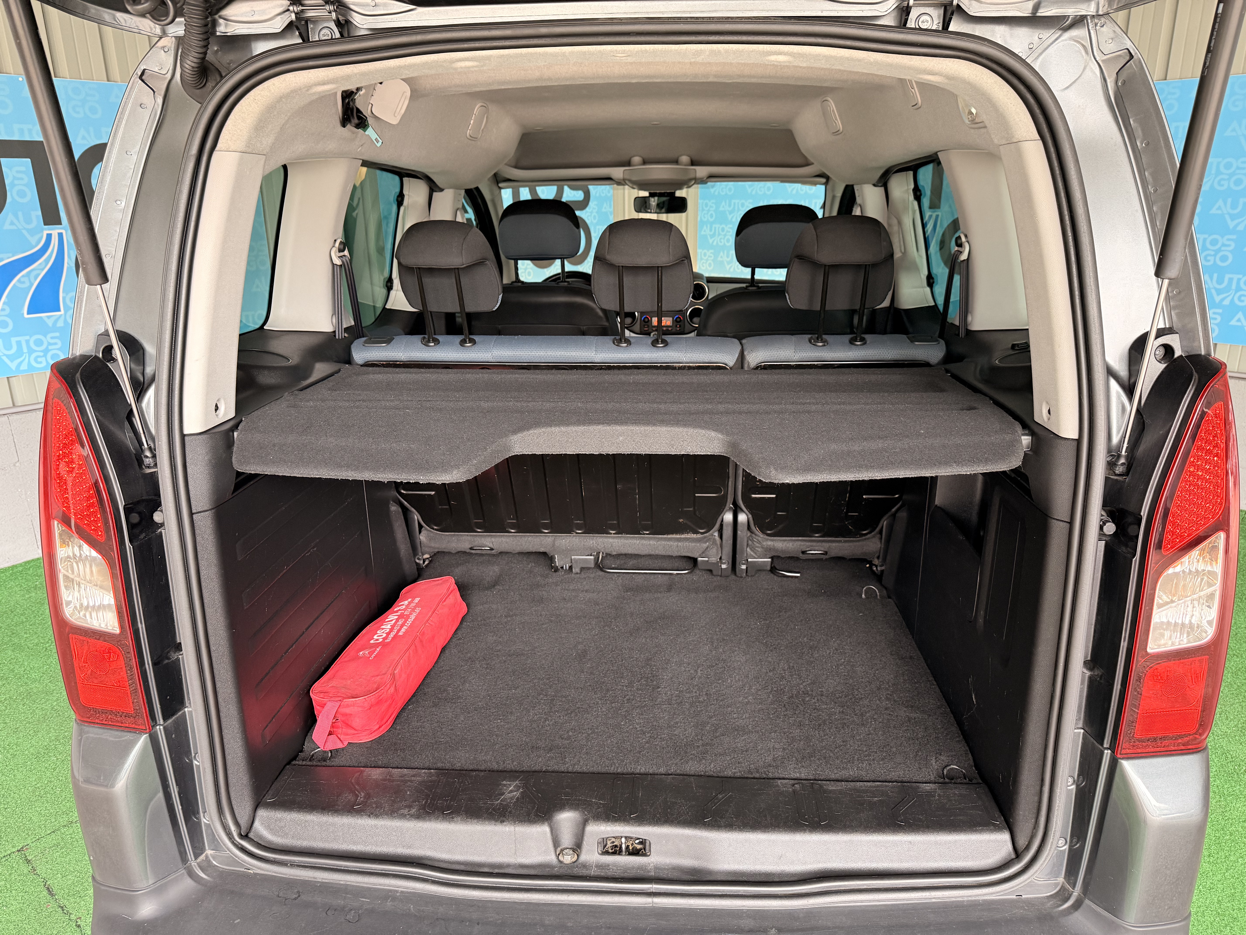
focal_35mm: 24
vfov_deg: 56.8
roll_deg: +0.1
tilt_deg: -16.9
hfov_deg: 71.6
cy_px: 468
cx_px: 623
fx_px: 864
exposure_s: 1/60
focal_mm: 6.76
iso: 250
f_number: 1.78
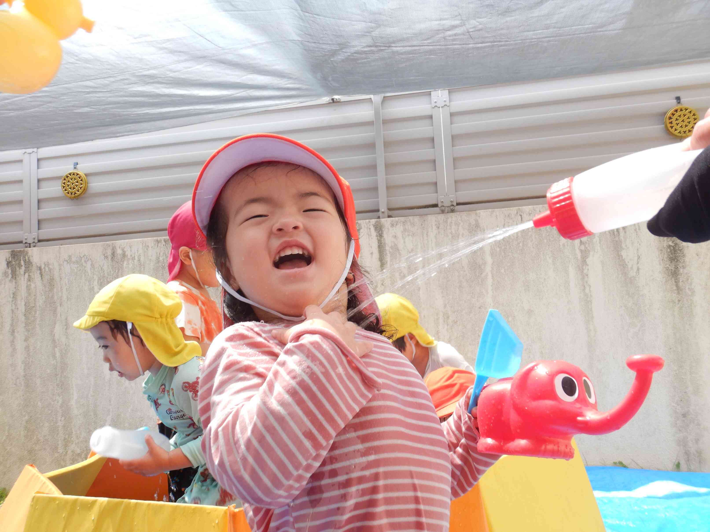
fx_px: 697
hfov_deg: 54.0
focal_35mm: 34
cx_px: 355
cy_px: 266
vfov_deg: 41.8
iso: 125
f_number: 4.2
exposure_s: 1/125
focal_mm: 6.1
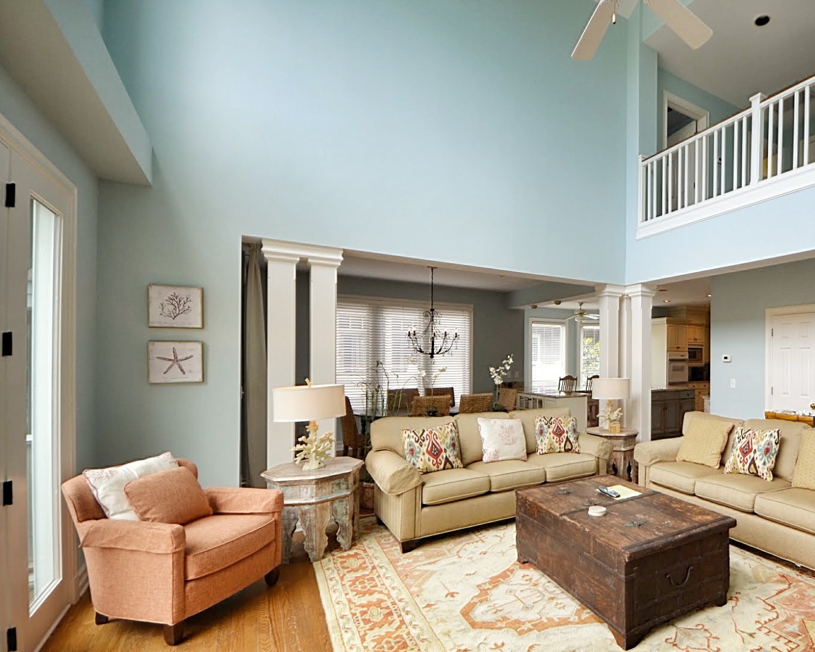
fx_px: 436
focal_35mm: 18
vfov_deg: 73.5
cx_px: 587
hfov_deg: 81.0
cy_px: 348
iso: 280
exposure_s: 1/125
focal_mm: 8.5
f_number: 5.6
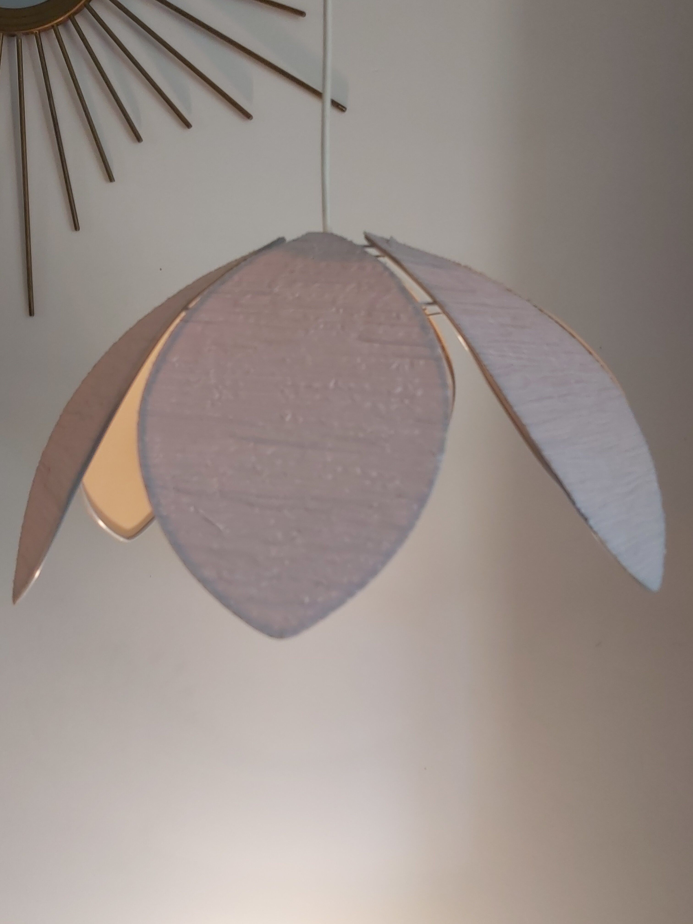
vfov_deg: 67.3
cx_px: 346
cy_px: 462
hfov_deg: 53.1
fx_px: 694
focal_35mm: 26
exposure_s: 1/100
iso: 100
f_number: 1.7
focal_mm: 3.92
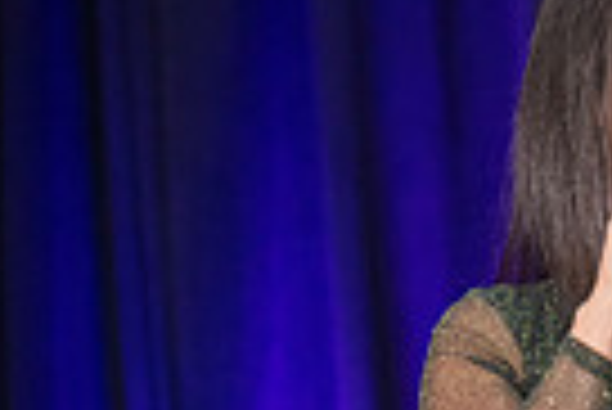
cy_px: 385
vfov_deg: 2.0
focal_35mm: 680
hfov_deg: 3.0
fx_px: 11572
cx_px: 1202
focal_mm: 160
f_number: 2.8
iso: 1600
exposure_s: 1/60
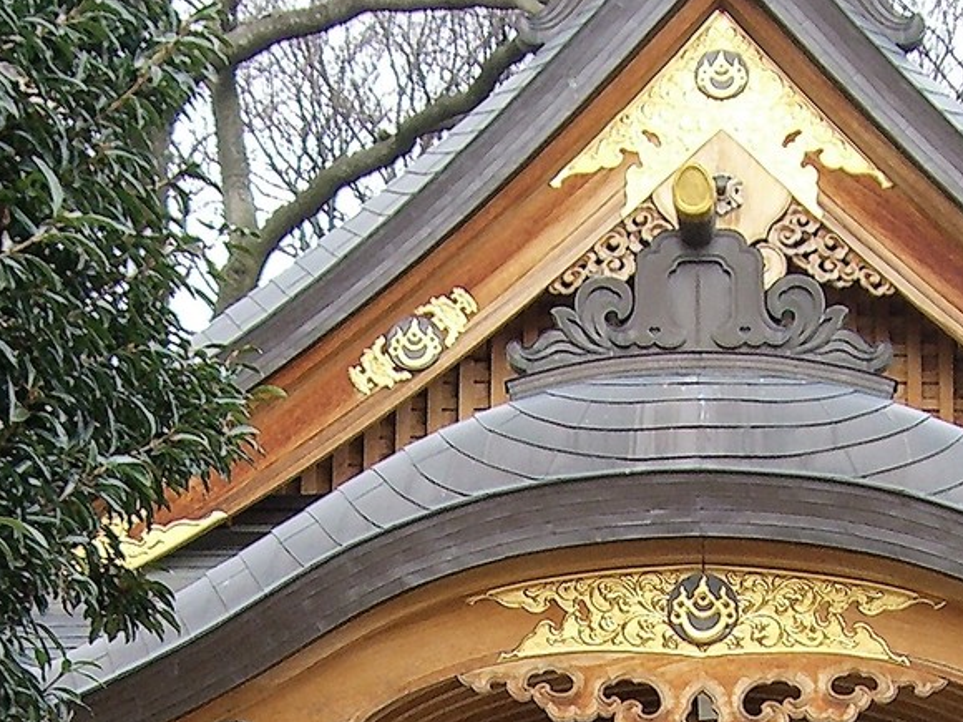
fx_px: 3644
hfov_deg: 15.0
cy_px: 989
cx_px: 666
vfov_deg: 11.0
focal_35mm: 131
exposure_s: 1/200
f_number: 2.7
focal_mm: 6.2
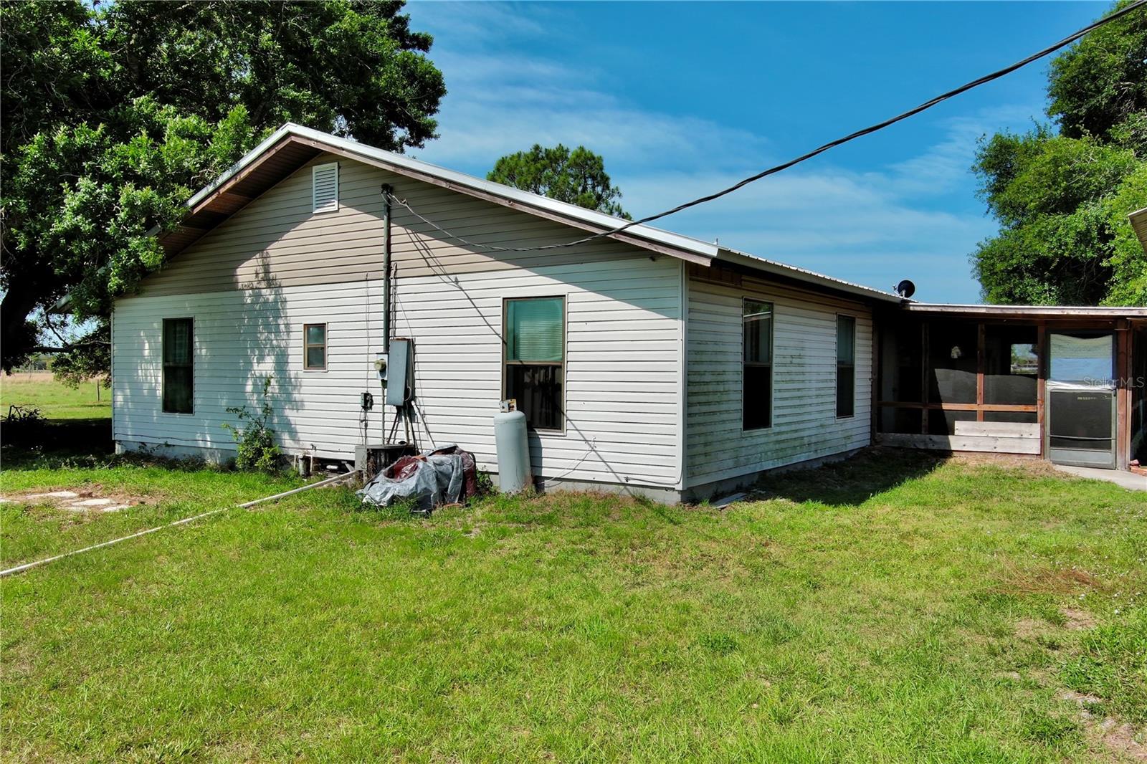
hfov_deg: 63.7
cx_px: 574
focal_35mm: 29
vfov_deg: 44.9
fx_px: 924
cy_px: 382
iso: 100
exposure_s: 1/320
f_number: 9
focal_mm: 10.57
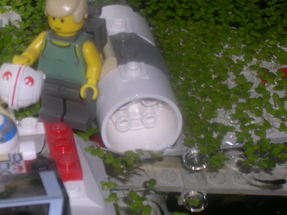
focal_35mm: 189
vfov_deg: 7.9
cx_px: 63
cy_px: 151
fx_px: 1567
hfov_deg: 10.4
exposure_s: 1/30
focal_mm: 24
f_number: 13.4
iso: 100
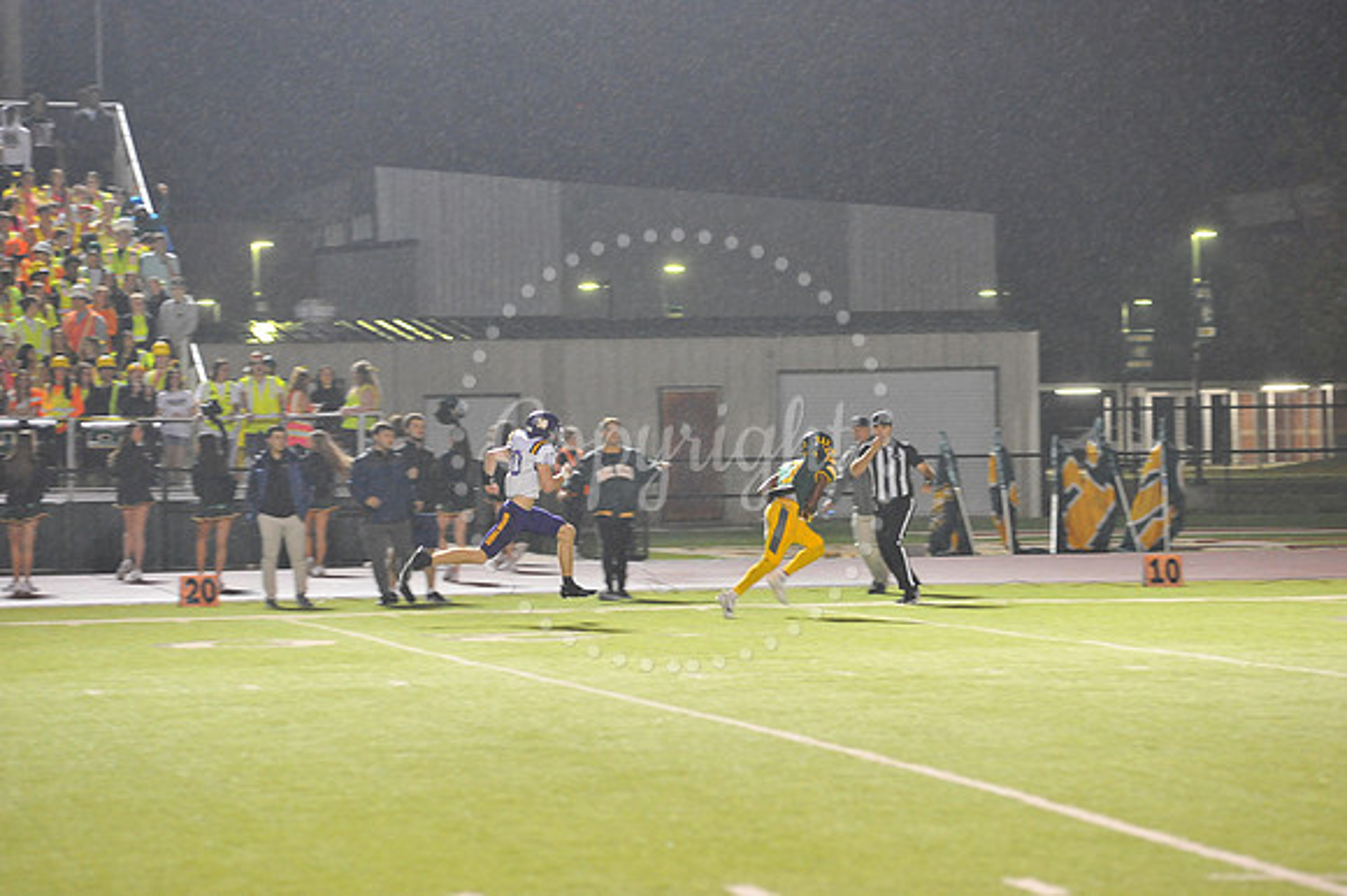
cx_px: 674
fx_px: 5796
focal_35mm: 155
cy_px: 448
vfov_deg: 8.8
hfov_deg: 13.3
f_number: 4
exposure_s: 1/160
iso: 4000
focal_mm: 155
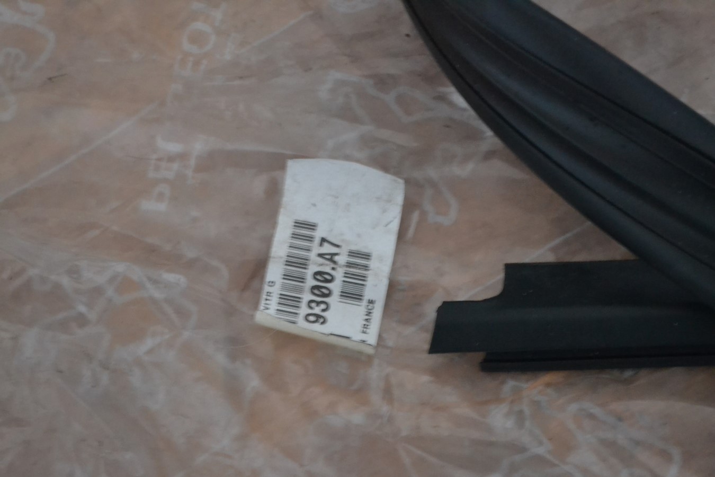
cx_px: 358
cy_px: 238
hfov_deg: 24.6
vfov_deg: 16.6
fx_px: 1638
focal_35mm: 82
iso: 3200
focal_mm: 55
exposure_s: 1/13
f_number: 5.6
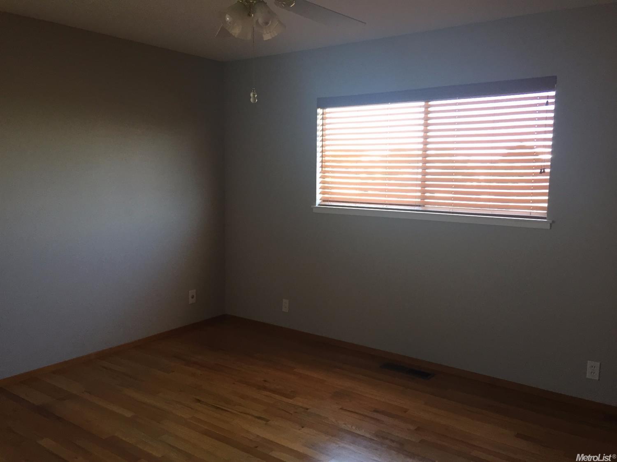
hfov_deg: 61.7
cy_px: 231
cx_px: 308
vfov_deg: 48.2
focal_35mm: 29
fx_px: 517
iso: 40
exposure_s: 1/30
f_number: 2.2
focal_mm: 4.15
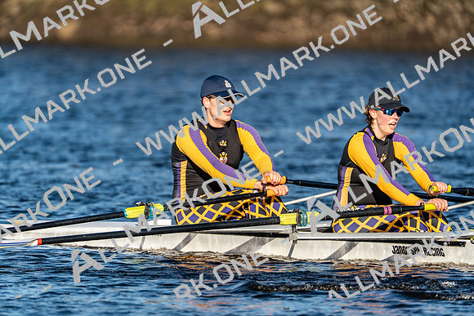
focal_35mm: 600
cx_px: 237
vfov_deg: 2.3
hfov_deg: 3.4
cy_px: 158
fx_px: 7901
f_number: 6.3
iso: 400
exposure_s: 1/2000
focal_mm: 600
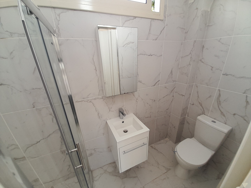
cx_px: 126
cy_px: 94
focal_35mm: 13
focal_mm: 1.13
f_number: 2.2
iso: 40
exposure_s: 1/50
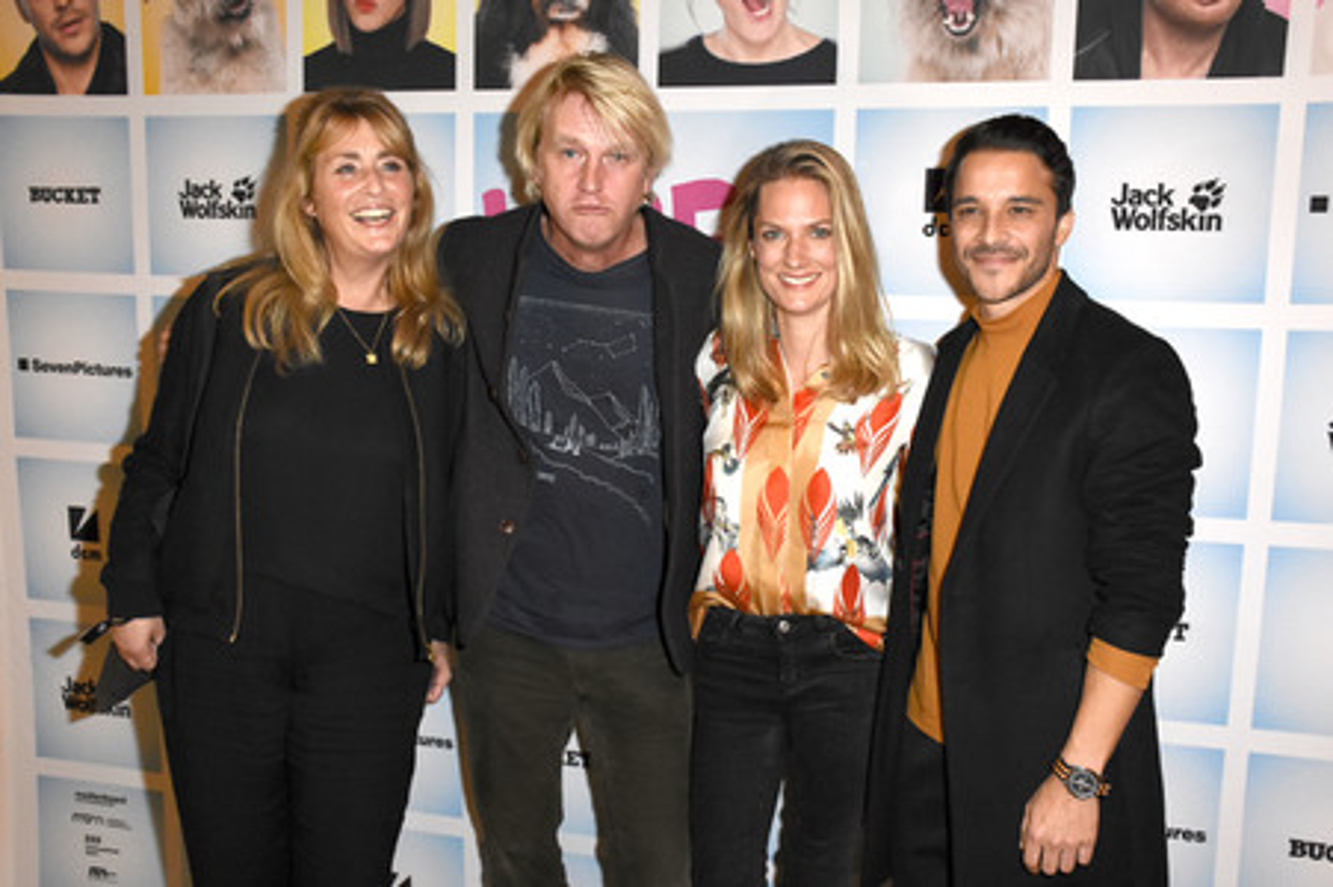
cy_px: 444
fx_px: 1276
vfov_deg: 38.3
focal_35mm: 34
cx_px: 666
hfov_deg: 55.1
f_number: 6.3
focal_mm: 23
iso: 3200
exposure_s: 1/160
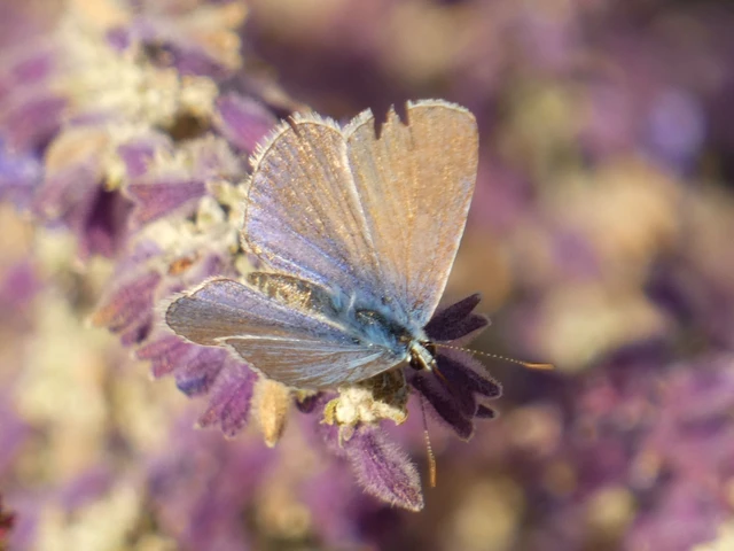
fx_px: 12383
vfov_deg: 2.5
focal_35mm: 584
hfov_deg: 3.4
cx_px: 367
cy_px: 276
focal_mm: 104.7
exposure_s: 1/100
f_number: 5.6
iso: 80
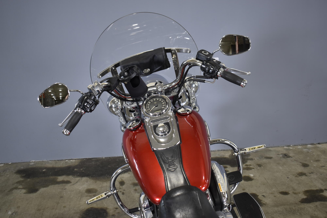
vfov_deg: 36.9
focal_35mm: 36
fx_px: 327
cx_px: 164
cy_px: 109
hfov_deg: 53.1
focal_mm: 24
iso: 400
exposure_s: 1/30
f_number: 4
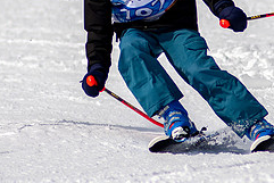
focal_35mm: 1553
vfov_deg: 0.9
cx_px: 157
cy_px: -15
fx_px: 11827
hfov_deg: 1.3
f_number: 2.8
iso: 100
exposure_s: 1/6400
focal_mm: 300
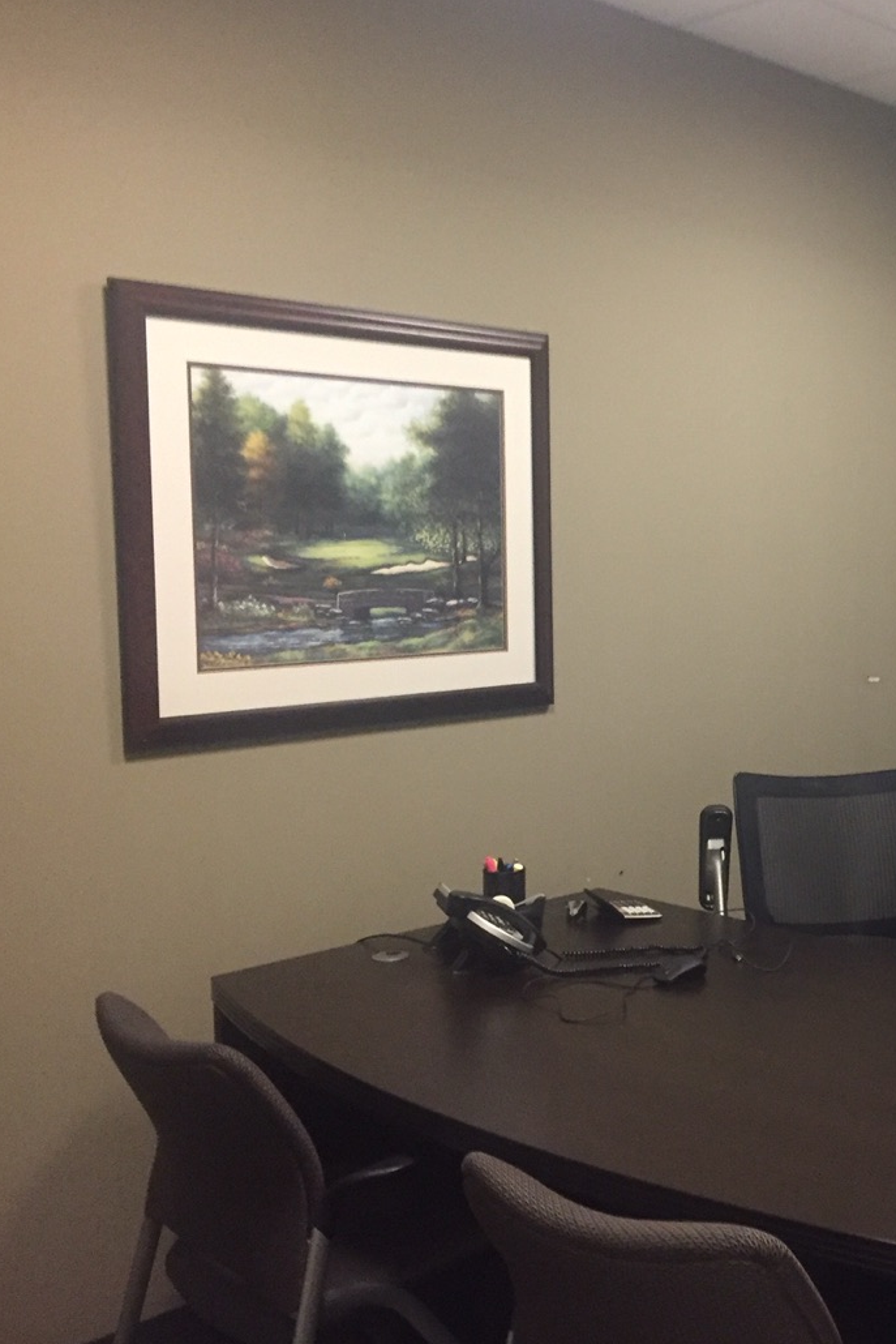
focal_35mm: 41
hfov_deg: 31.1
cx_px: 814
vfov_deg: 47.4
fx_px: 1530
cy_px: 672
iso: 250
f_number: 2.2
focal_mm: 4.15
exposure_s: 1/15
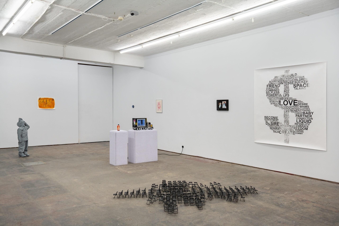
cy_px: 113
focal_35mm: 30
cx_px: 170
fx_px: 278
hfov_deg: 62.8
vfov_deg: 44.3
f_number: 11
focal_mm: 29.5
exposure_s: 1/8
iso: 100
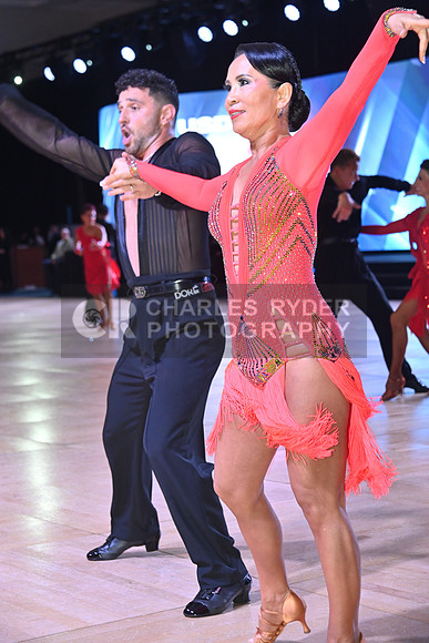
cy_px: 322
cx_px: 214
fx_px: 1465
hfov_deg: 16.7
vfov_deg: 24.8
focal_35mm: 82
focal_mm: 82
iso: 1600
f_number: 11
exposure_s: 1/200
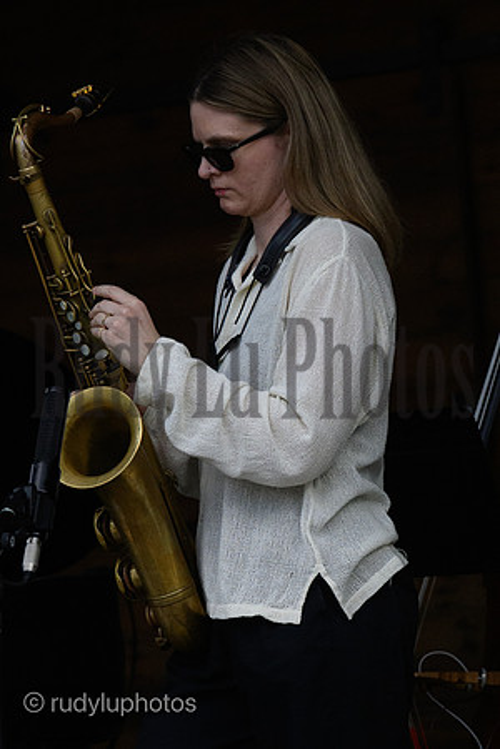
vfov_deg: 13.1
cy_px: 374
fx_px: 3271
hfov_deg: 8.7
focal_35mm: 157
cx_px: 250
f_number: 5.6
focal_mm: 105
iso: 6400
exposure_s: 1/8000
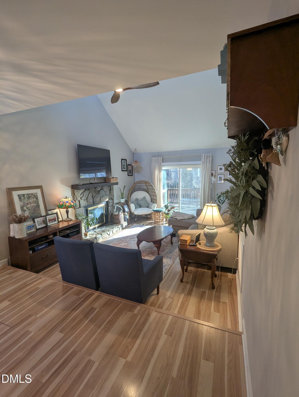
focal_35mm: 16
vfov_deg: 94.4
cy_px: 198
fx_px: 184
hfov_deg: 78.2
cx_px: 150
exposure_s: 1/40
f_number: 2.2
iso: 66
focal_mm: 2.35
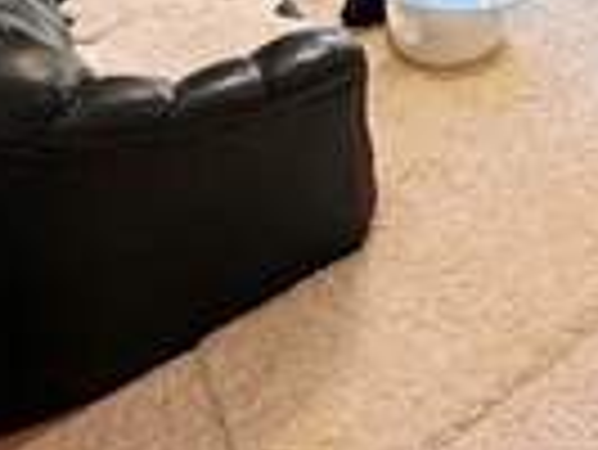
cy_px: -178
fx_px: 692
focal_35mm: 40
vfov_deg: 27.8
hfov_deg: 37.6
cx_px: 683
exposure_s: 1/99
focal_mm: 2.22
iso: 80
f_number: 2.2
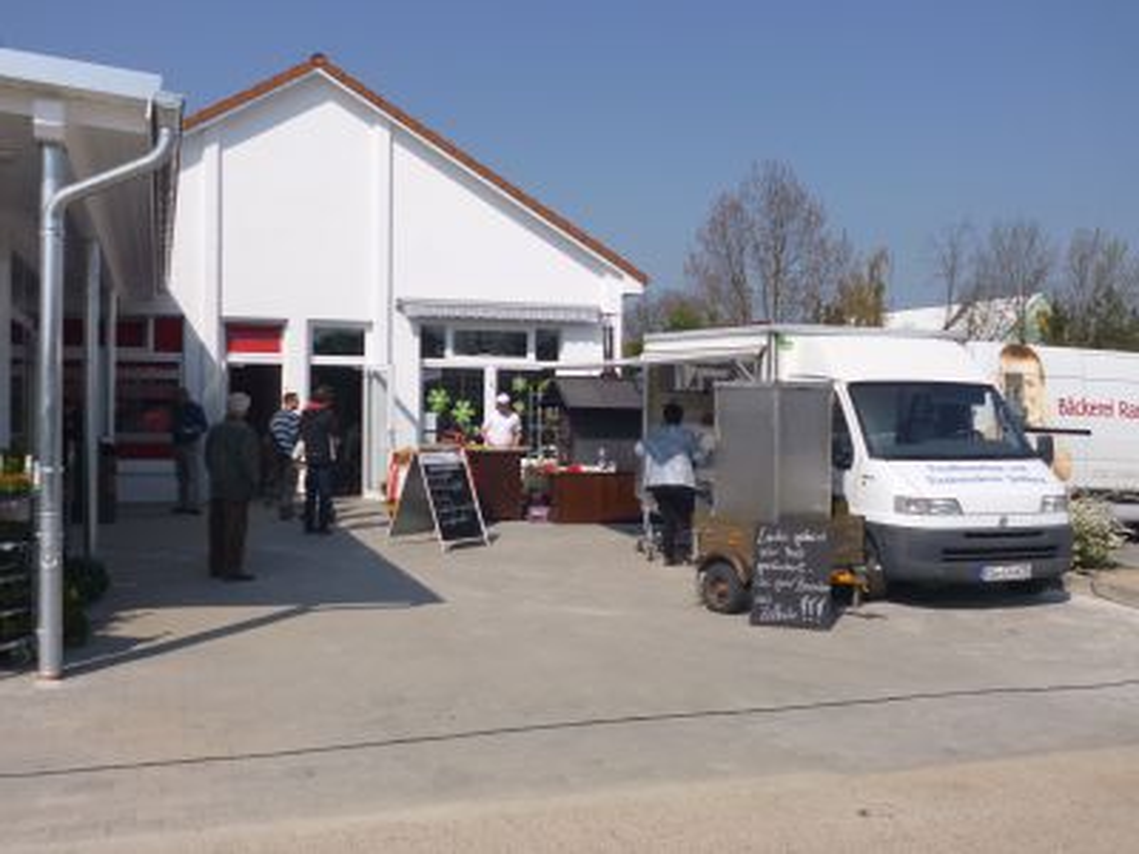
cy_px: 427
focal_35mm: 36
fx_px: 1185
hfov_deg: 51.4
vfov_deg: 39.7
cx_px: 570
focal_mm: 6.4
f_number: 10
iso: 100
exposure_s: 1/160
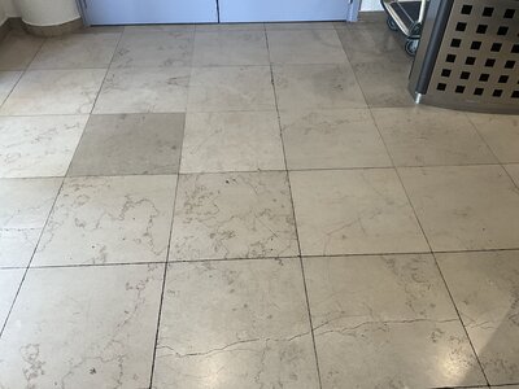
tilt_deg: -44.1
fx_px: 435
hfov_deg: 61.7
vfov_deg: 48.2
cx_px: 260
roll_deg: -0.4
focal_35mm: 29
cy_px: 194
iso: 80
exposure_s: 1/60
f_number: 1.8
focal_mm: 3
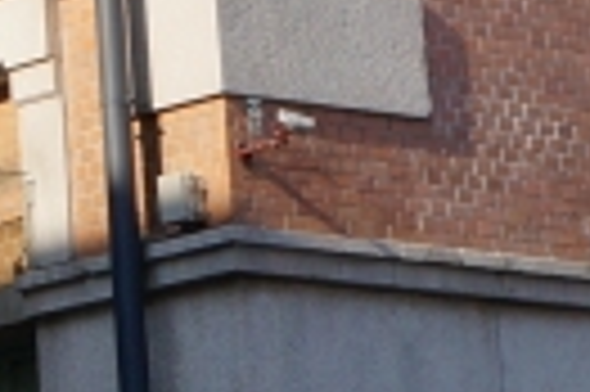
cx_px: -491
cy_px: -626
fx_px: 4125
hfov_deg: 7.9
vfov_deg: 5.2
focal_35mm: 252
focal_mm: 22
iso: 200
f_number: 13
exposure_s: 1/160
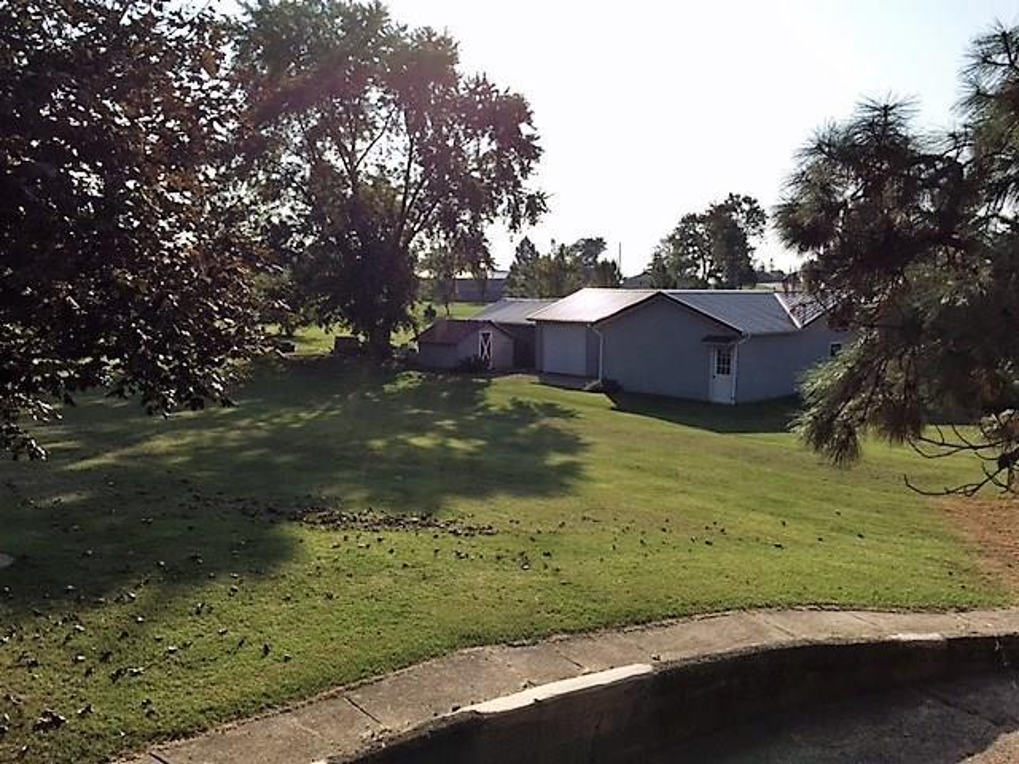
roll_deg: +0.1
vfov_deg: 48.2
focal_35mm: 29
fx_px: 854
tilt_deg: -7.8
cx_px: 510
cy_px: 382
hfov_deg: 61.7
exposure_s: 1/3597
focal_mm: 4.15
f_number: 2.2
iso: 40
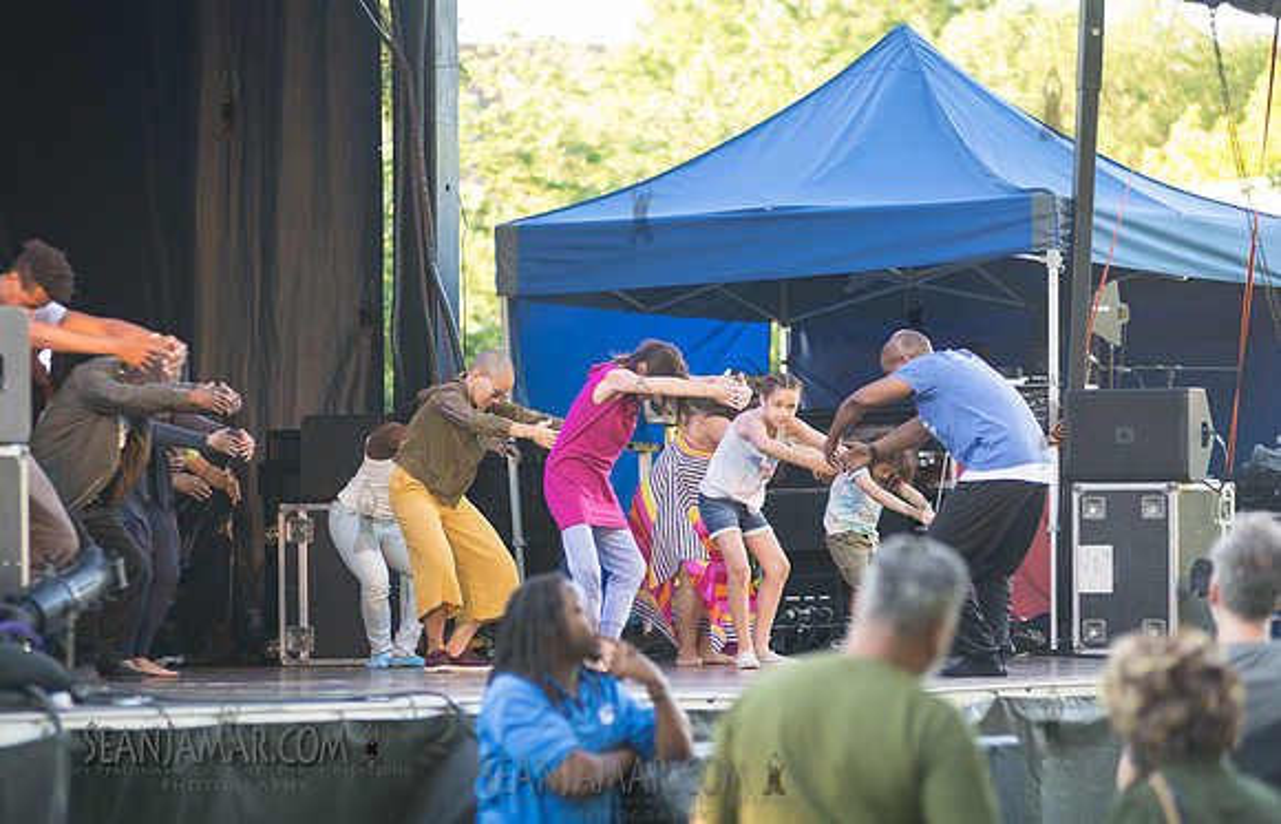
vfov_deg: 8.5
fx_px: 5568
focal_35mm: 158
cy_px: 461
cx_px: 590
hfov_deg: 13.1
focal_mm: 145
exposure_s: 1/100
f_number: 3.2
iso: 250
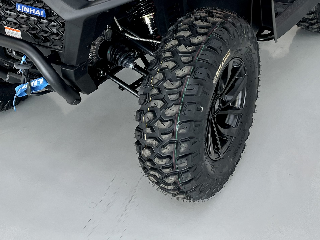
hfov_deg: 34.9
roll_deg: +2.5
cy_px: -10
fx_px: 508
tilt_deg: -20.2
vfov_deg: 25.1
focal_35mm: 55
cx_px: 153
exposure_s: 1/122
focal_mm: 5.1
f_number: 1.6
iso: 64
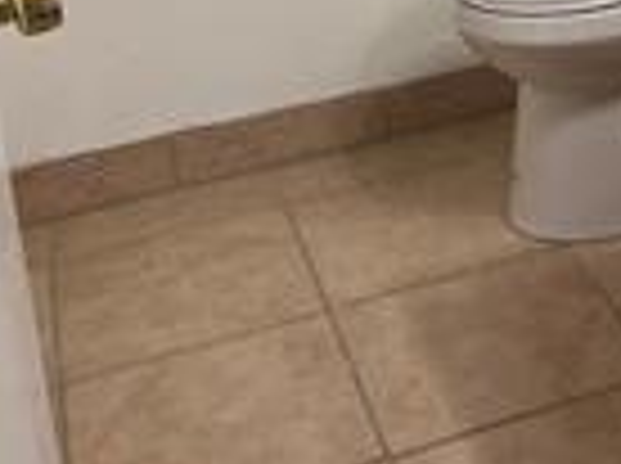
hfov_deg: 22.0
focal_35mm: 85
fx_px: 1522
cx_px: 648
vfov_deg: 16.2
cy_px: -178
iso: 100
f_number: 1.5
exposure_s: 1/120
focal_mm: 5.7
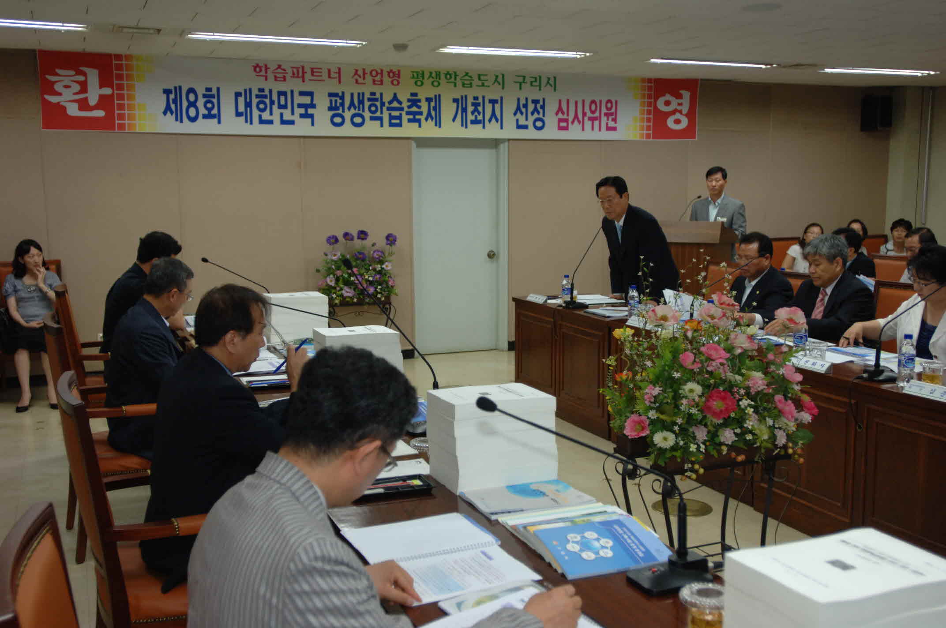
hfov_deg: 53.2
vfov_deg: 36.8
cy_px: 314
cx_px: 473
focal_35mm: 36
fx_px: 945
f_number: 2.8
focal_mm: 24
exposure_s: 1/90
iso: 400
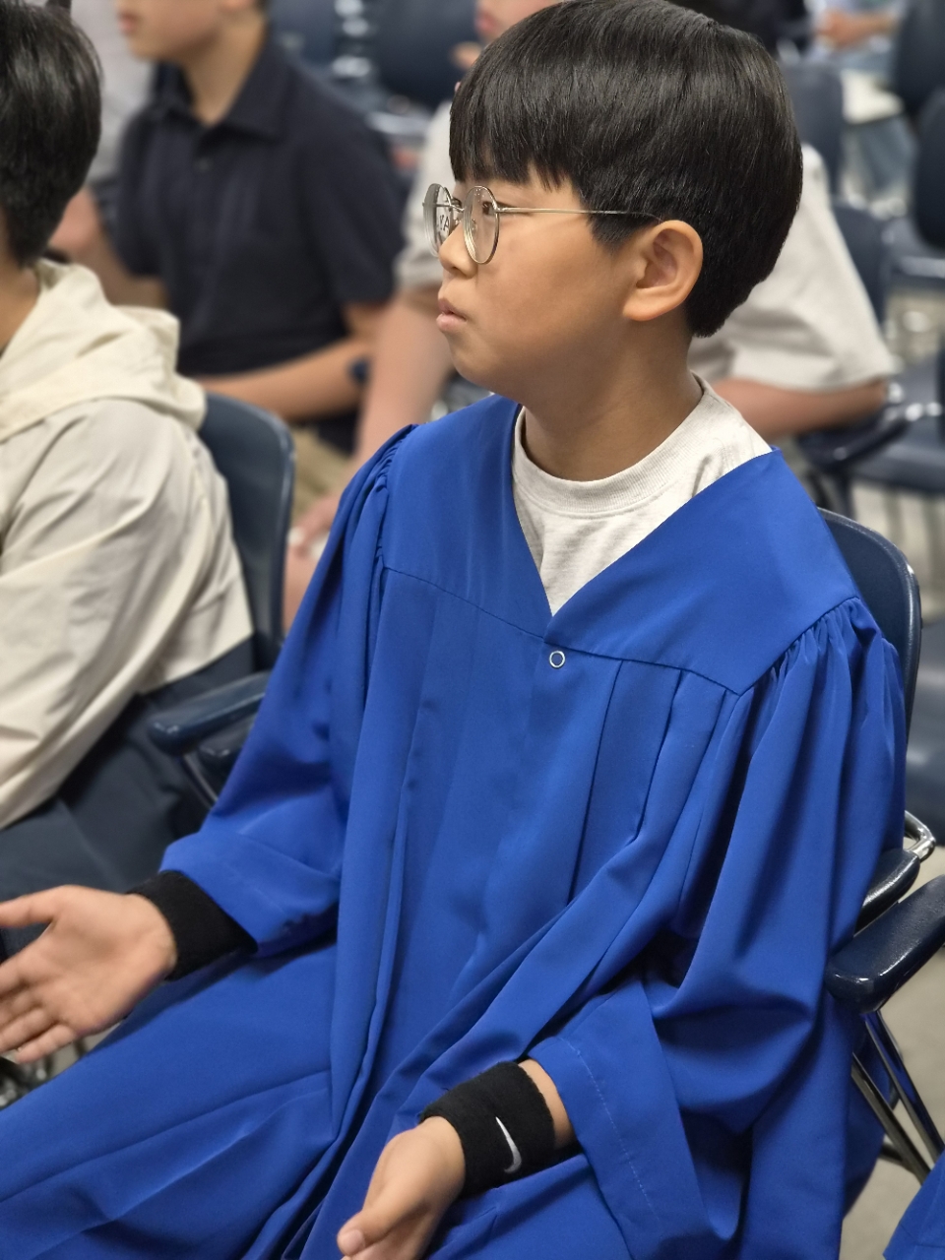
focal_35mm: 69
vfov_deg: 28.2
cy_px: 630
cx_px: 472
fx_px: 2512
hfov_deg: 21.3
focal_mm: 7
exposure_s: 1/60
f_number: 2.4
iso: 320
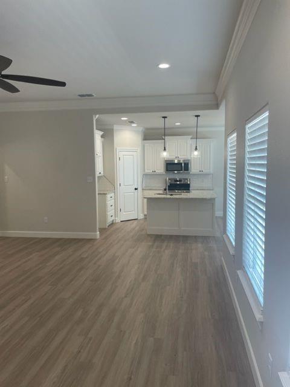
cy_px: 194
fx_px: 290
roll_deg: -0.4
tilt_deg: -5.2
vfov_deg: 67.3
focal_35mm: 26
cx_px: 145
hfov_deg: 53.1
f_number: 1.6
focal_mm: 4.2
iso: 80
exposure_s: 1/120
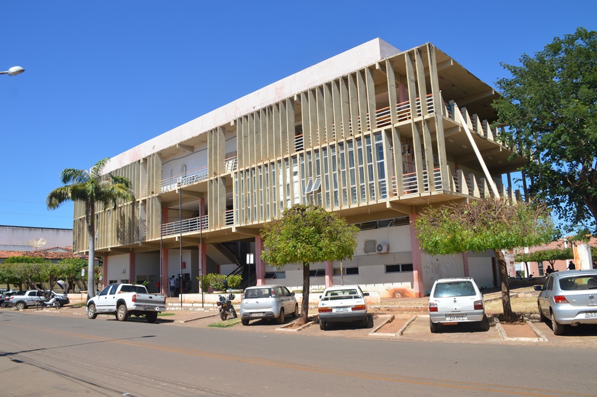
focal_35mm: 27
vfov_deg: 47.9
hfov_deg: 67.4
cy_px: 198
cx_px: 298
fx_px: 447
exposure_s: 1/320
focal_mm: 18
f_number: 9
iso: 100
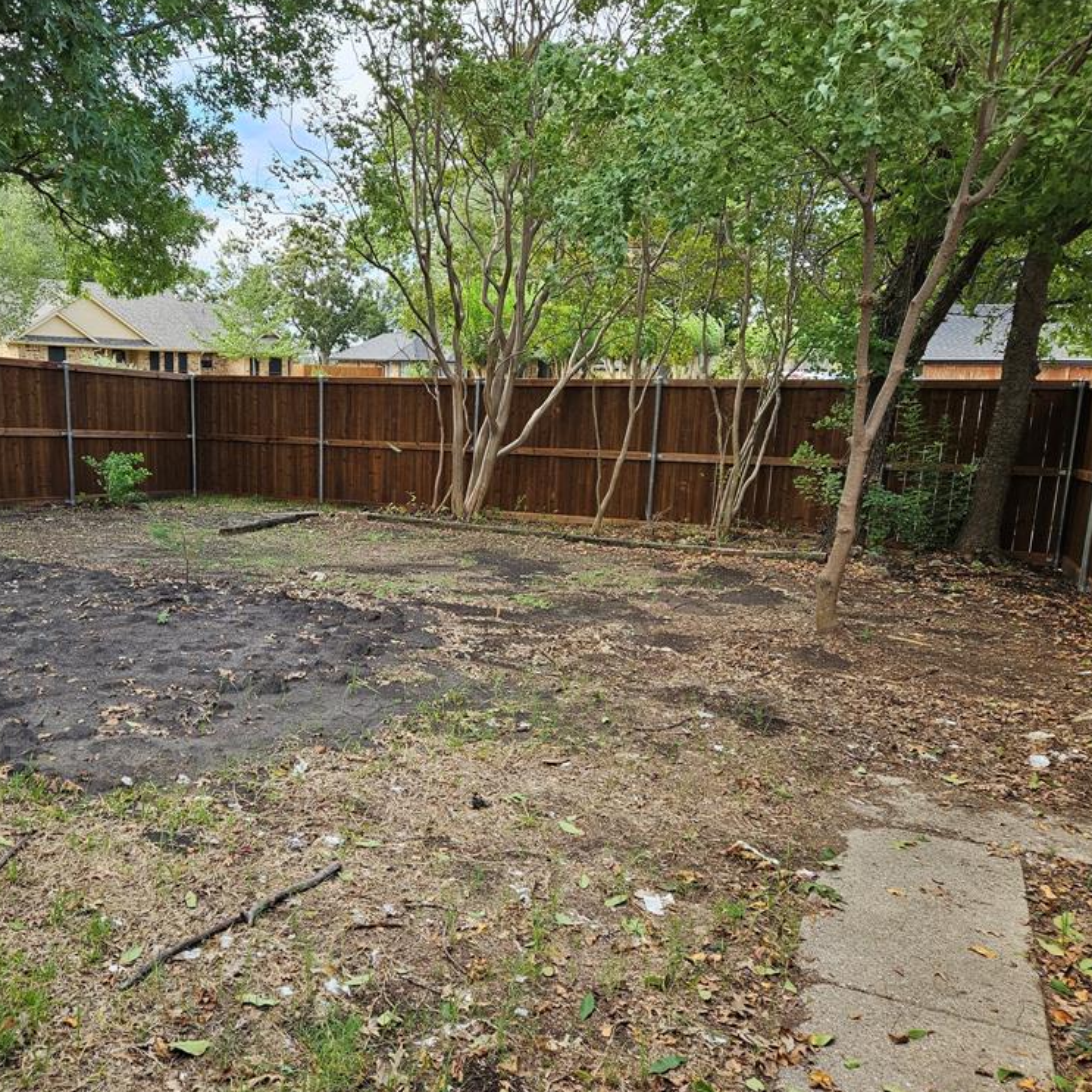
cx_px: 416
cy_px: 558
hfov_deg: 56.7
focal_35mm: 28
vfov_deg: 57.3
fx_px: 999
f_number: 1.8
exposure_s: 1/180
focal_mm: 5.4
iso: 32
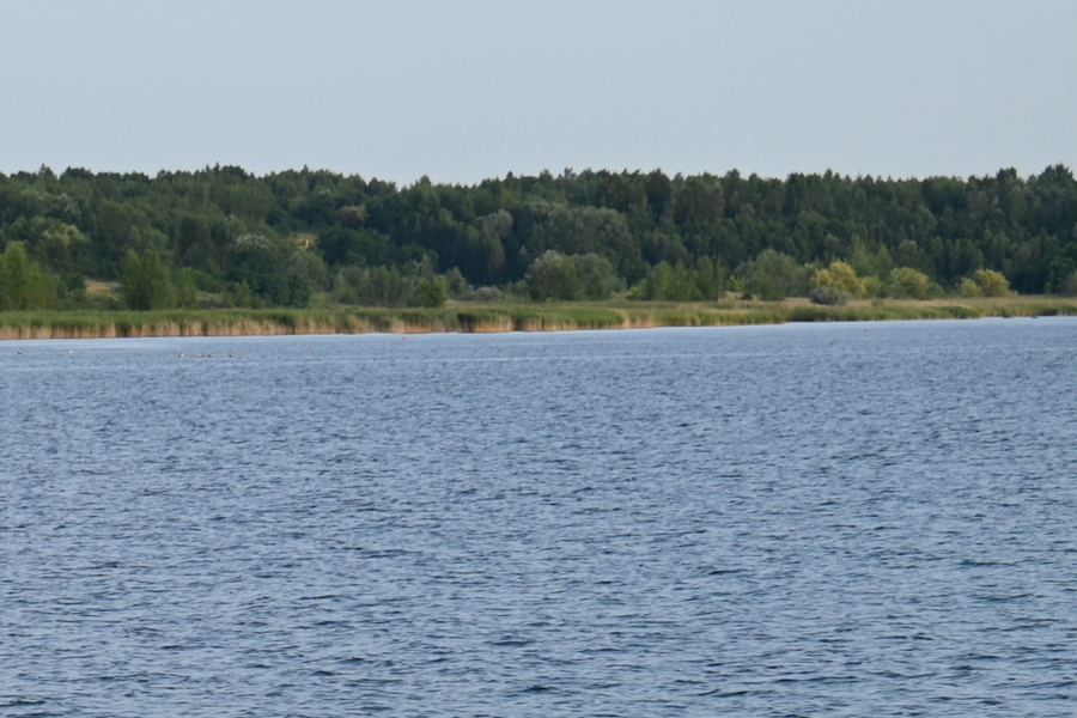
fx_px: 2244
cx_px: 538
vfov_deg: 18.2
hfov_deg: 27.0
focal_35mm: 75
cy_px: 359
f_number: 6.3
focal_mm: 50
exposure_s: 1/100
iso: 100
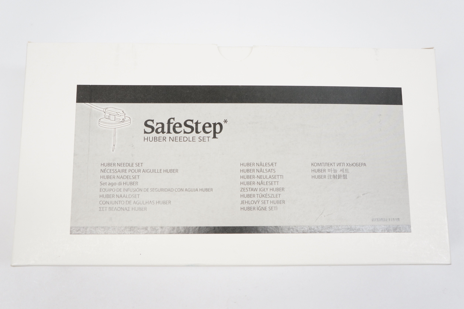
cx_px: 232
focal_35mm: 36
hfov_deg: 53.2
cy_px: 154
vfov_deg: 36.8
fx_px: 463
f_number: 5.6
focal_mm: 24
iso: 400
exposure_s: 1/80
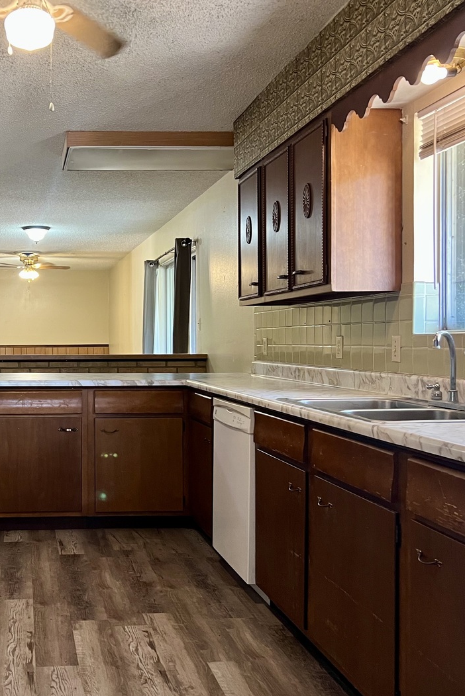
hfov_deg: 34.3
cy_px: 354
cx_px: 62
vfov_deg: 51.9
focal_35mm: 37
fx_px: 716
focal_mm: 5.7
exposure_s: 1/60
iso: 320
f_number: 1.5
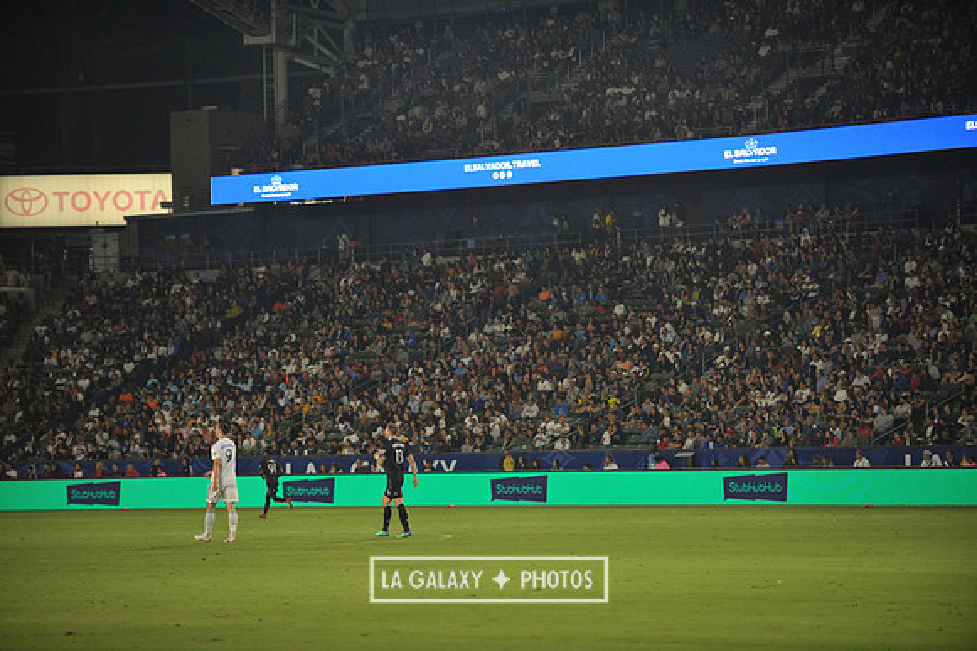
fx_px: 3662
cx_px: 488
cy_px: 326
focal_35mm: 135
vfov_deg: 10.1
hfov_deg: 15.2
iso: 1250
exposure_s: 1/1000
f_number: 2.8
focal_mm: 135
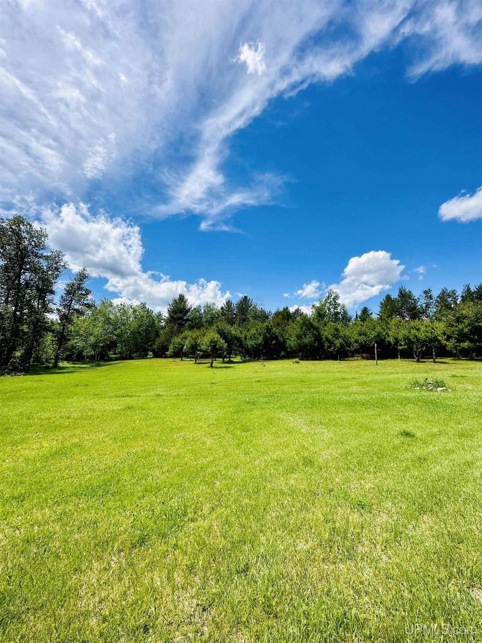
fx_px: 260
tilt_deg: +6.4
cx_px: 241
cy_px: 322
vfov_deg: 102.1
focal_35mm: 14
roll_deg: -0.2
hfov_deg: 85.7
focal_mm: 2.22
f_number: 2.2
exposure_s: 1/2053
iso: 50
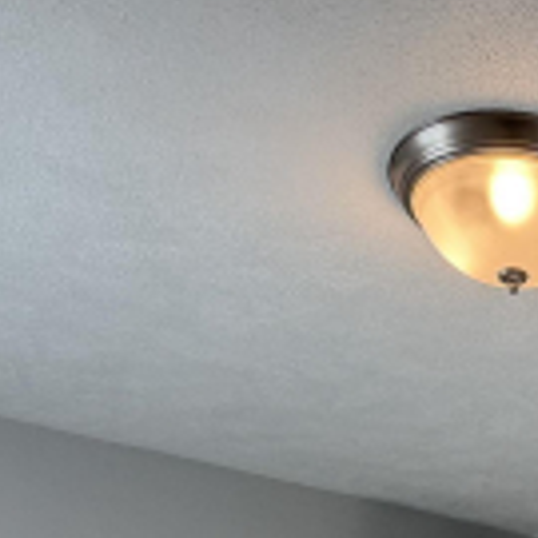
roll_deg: +1.4
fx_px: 1073
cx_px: 672
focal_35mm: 61
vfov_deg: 21.1
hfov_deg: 25.0
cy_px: 913
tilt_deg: -5.7
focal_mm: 2.22
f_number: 2.2
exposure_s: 1/120
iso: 50
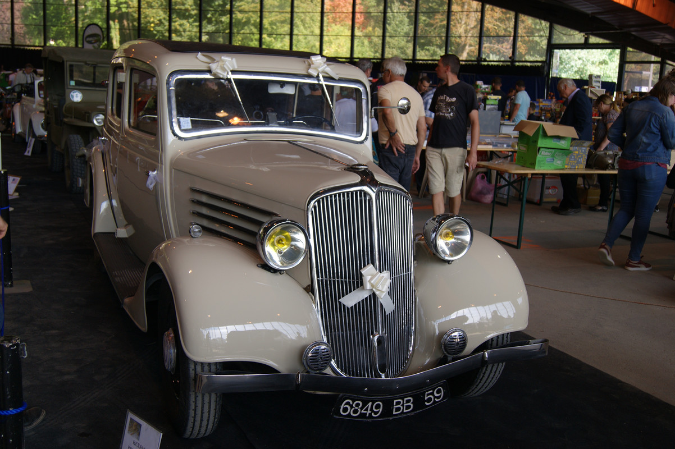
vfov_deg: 34.2
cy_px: 224
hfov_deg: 49.6
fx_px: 731
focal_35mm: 39
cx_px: 338
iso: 100
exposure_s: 1/50
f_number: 5
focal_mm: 26
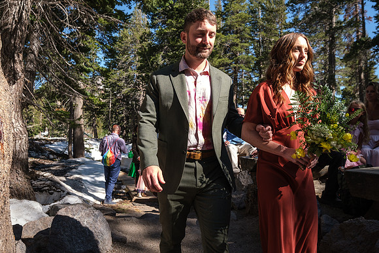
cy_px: 126
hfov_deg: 67.4
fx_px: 284
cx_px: 190
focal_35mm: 27
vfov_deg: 48.0
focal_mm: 18
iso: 250
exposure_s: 1/680
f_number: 3.6
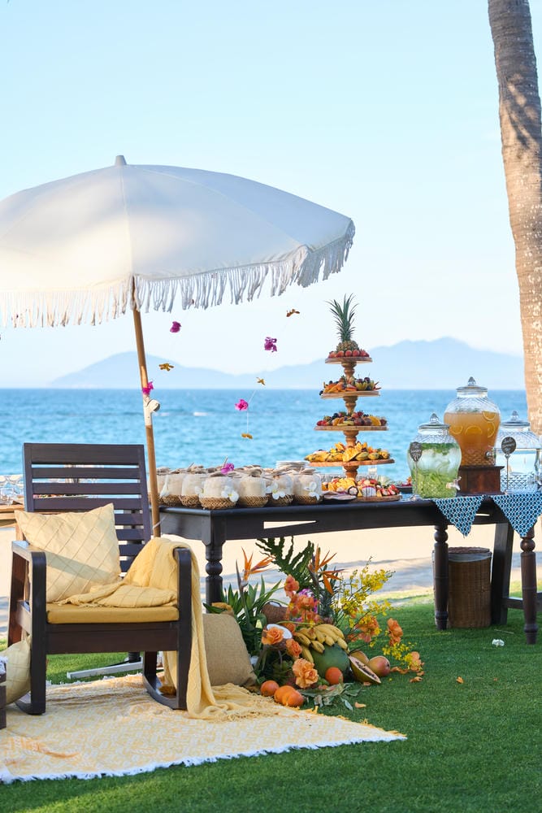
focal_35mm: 85
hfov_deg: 16.1
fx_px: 1919
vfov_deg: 23.9
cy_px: 406
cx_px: 271
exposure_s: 1/500
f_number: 4.5
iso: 200
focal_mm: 85
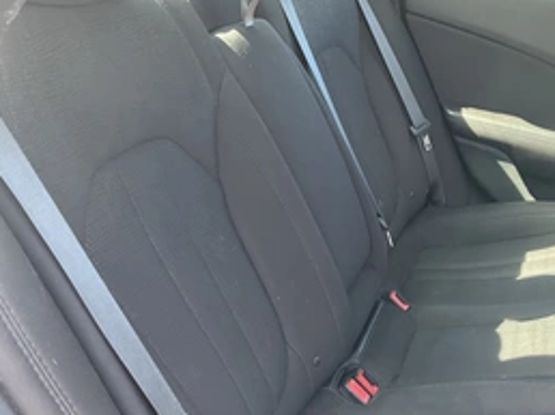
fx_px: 721
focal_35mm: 45
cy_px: 310
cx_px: 348
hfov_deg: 41.8
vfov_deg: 31.6
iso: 64
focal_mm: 3
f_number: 1.8
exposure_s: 1/70
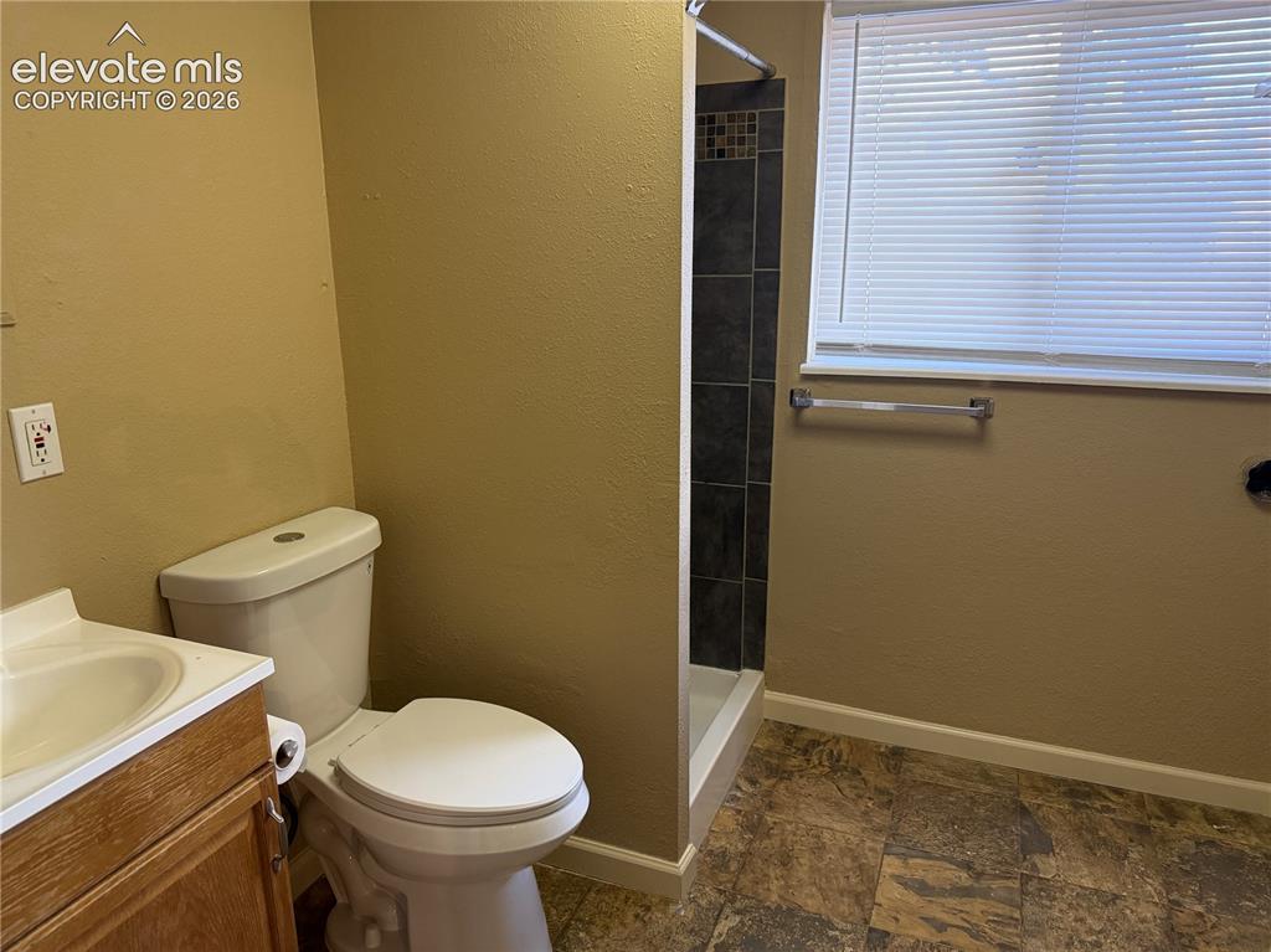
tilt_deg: -15.1
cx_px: 636
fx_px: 881
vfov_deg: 56.8
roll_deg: +0.7
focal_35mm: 24
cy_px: 476
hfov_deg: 71.6
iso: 400
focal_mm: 6.76
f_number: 1.78
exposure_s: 1/120
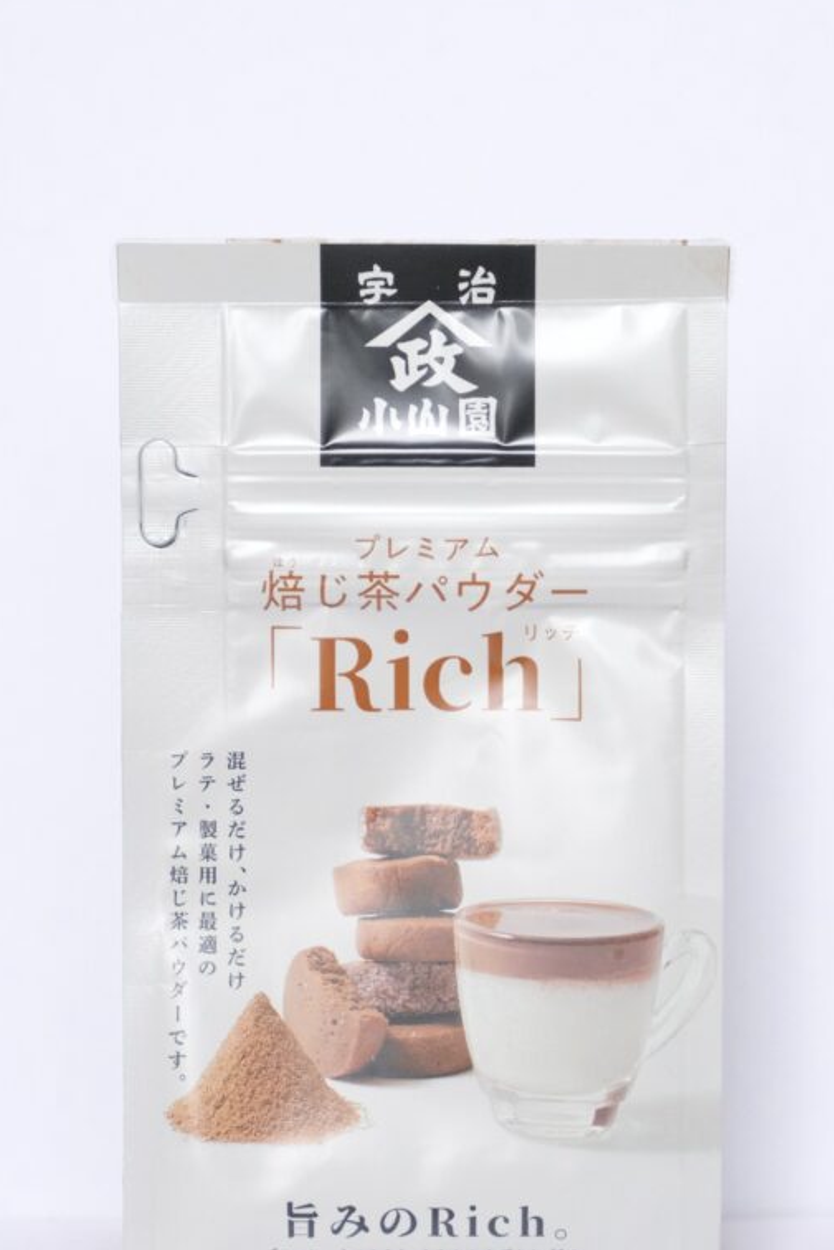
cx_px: 422
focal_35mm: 92
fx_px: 3195
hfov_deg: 14.9
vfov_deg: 22.1
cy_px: 748
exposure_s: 1/120
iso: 6400
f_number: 5.6
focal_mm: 45
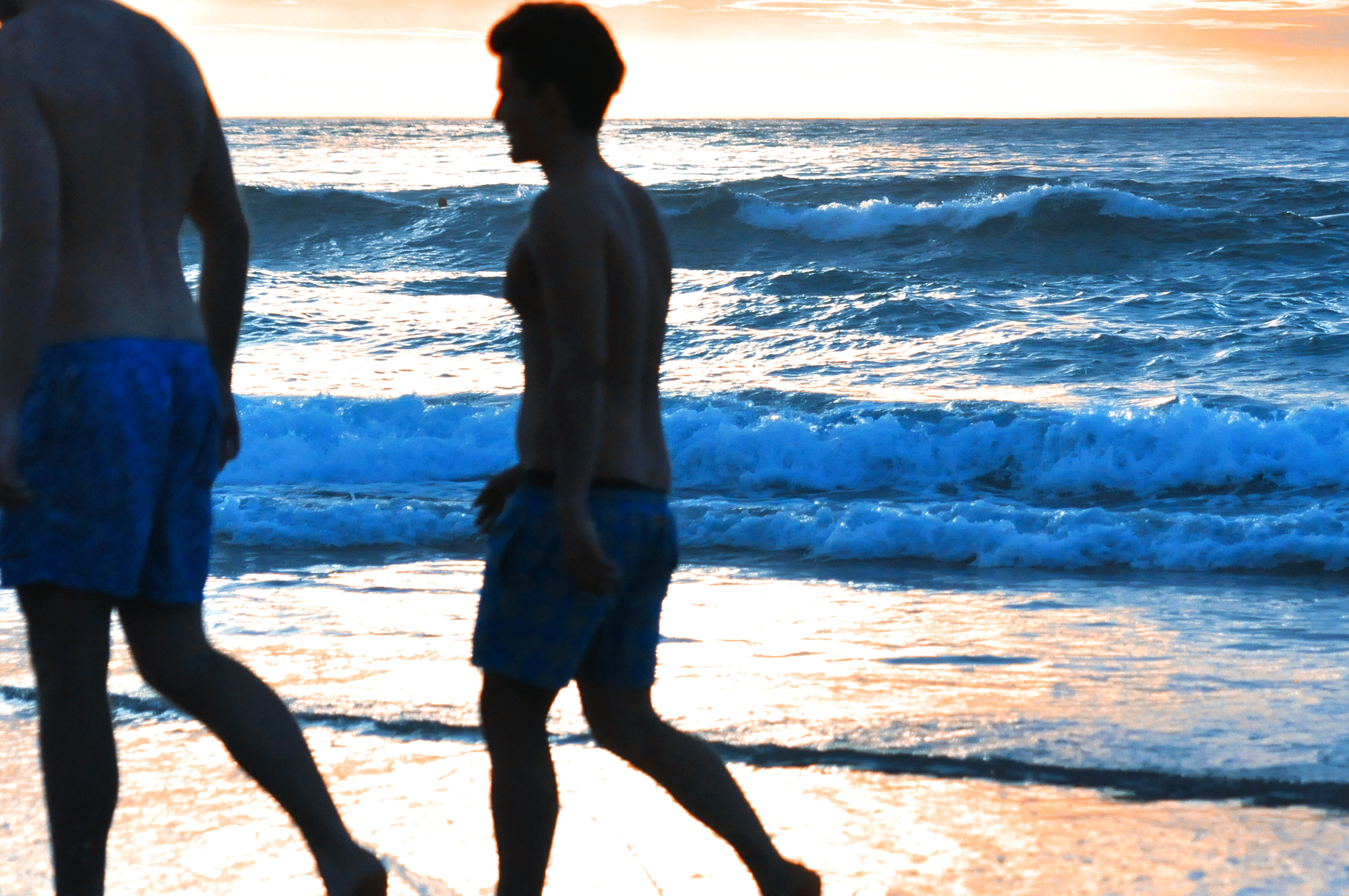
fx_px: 7260
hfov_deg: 10.6
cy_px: 390
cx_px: 924
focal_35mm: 194
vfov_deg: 7.1
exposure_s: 1/4000
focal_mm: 92
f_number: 5
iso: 1400
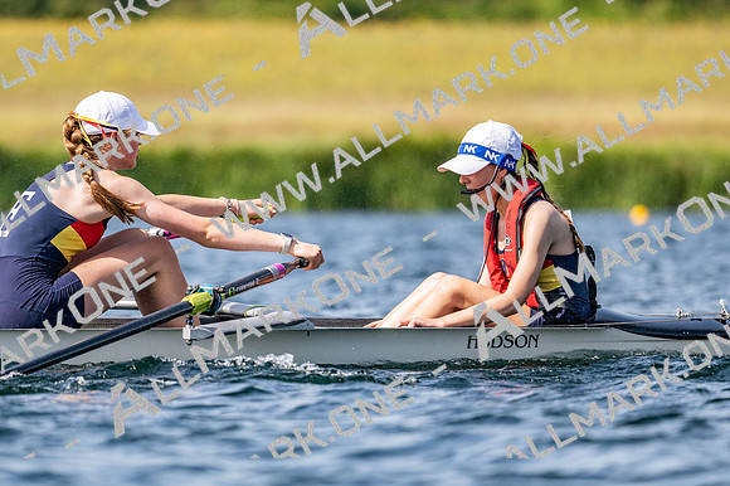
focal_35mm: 600
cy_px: 243
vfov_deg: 2.3
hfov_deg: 3.4
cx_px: 365
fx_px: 12159
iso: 220
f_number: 4.5
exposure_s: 1/2500
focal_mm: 400
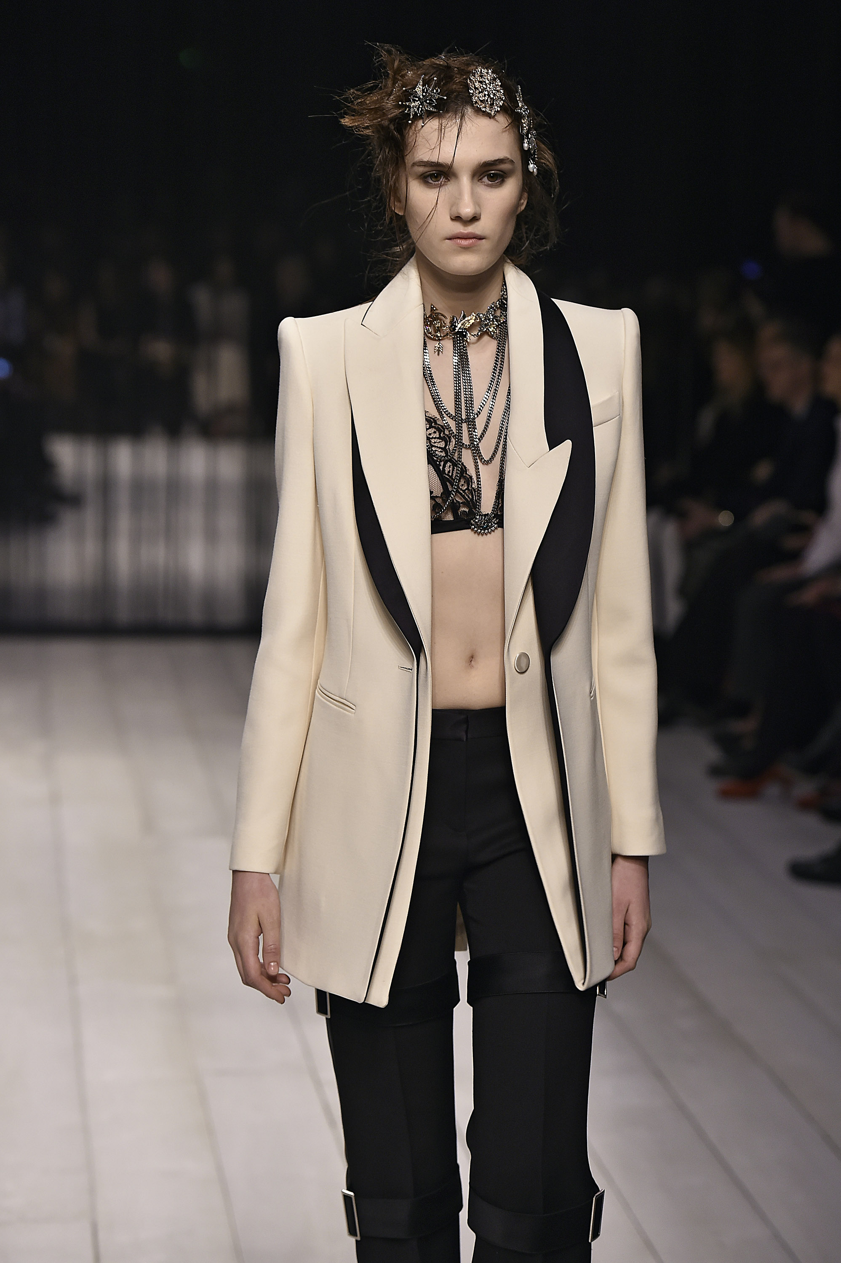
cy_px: 632
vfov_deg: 20.0
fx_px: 3578
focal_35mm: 102
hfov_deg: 13.4
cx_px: 420
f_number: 4
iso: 2000
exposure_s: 1/500
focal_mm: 102
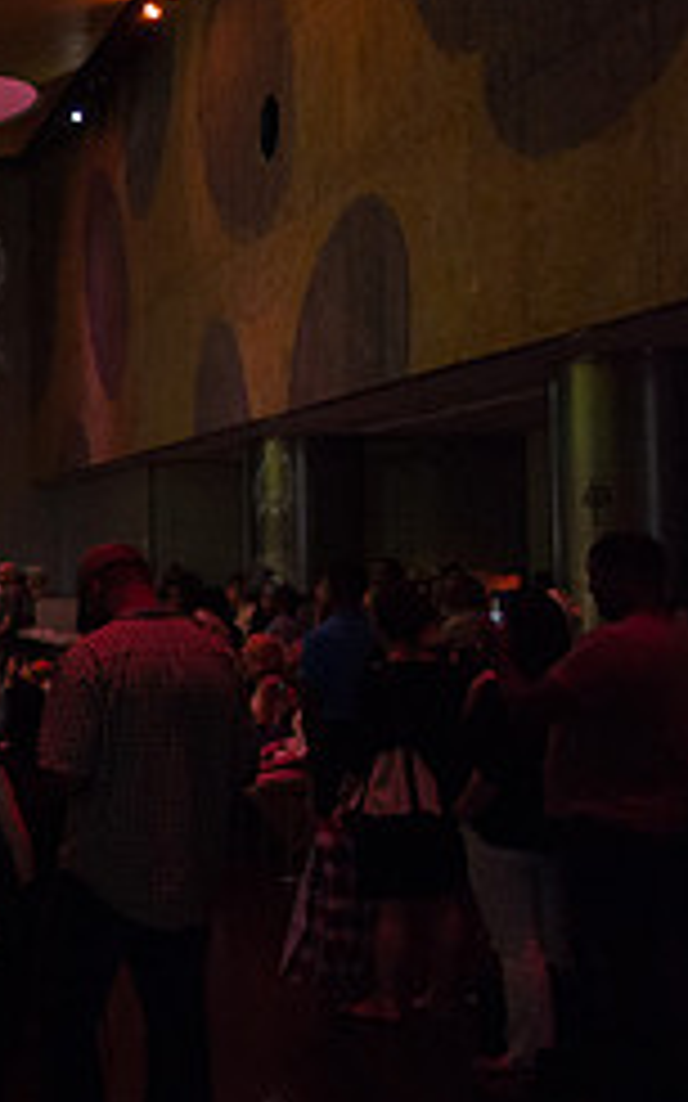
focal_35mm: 58
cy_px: 515
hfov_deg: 17.5
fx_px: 1741
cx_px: -598
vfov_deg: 35.1
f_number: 2.8
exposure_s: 1/320
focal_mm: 24
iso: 3200
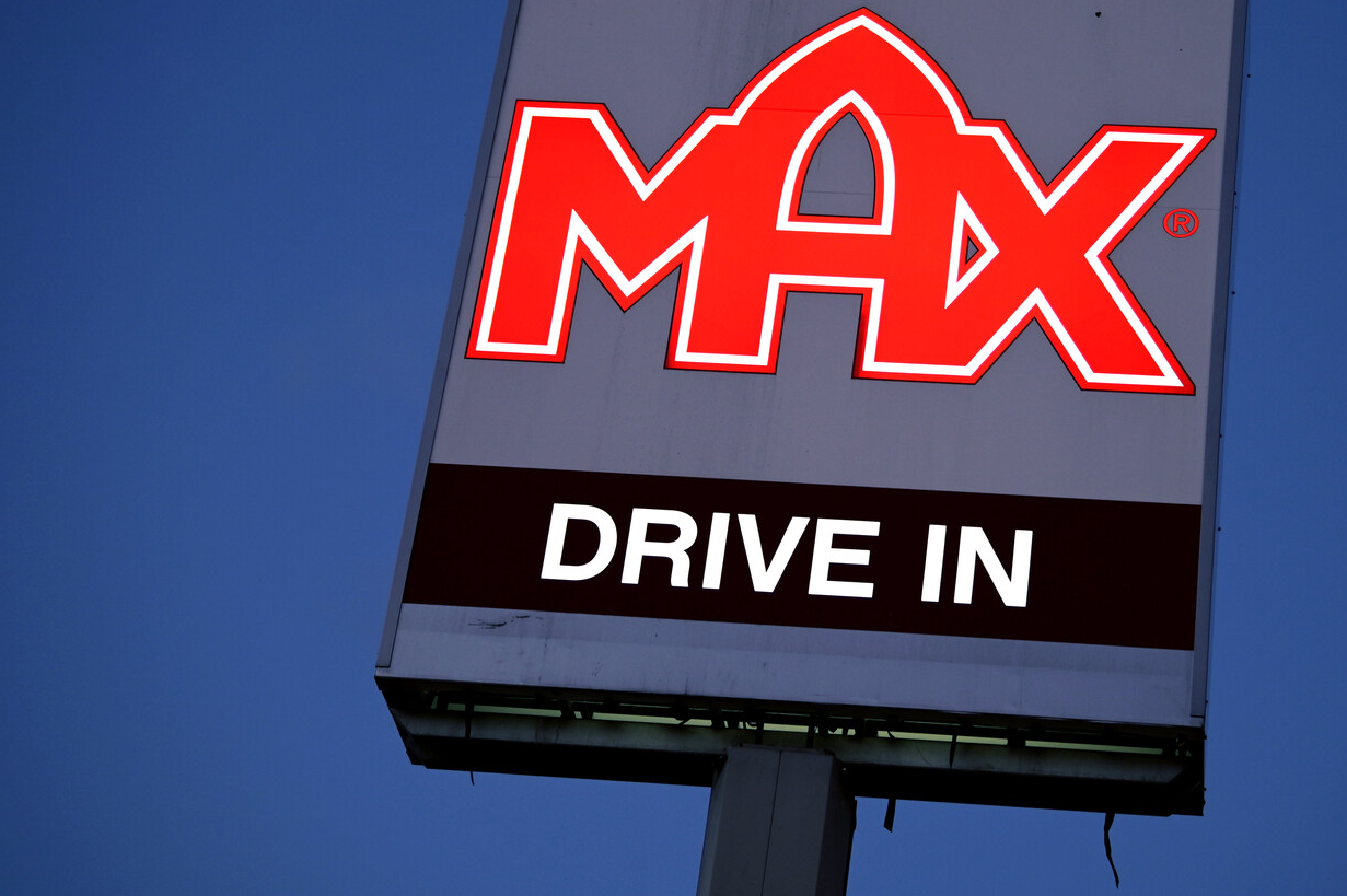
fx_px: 3403
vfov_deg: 15.0
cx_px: 834
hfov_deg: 22.3
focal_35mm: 91
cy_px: 342
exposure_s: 1/60
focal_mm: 70
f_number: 2.8
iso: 400
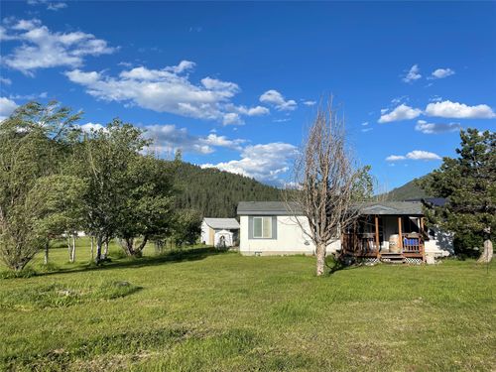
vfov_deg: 53.1
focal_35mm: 26
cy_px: 186
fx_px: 373
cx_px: 248
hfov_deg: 67.3
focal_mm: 4.2
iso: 32
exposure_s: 1/3401
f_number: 1.6
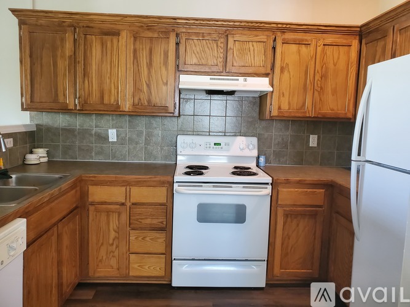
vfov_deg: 53.0
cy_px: 154
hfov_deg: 67.3
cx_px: 205
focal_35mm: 26
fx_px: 308
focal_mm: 4.3
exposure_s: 1/40
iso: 400
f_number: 2.4
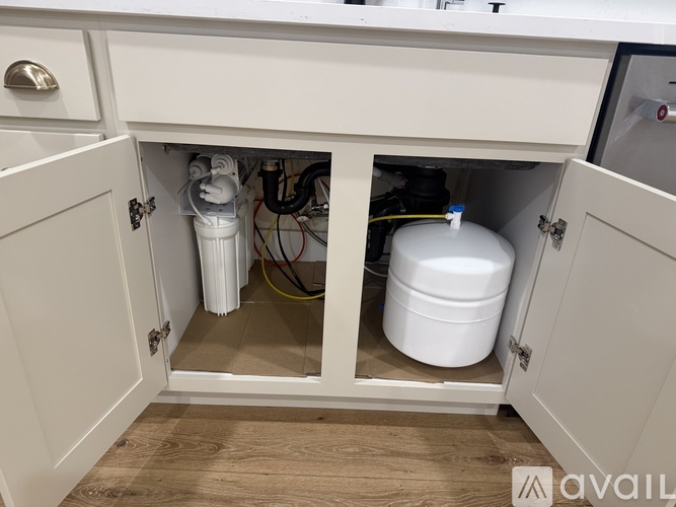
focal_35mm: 24
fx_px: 469
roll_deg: -2.2
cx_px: 338
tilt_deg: -26.4
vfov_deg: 56.8
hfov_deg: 71.6
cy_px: 254
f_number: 1.78
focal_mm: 6.76
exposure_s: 1/60
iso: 320
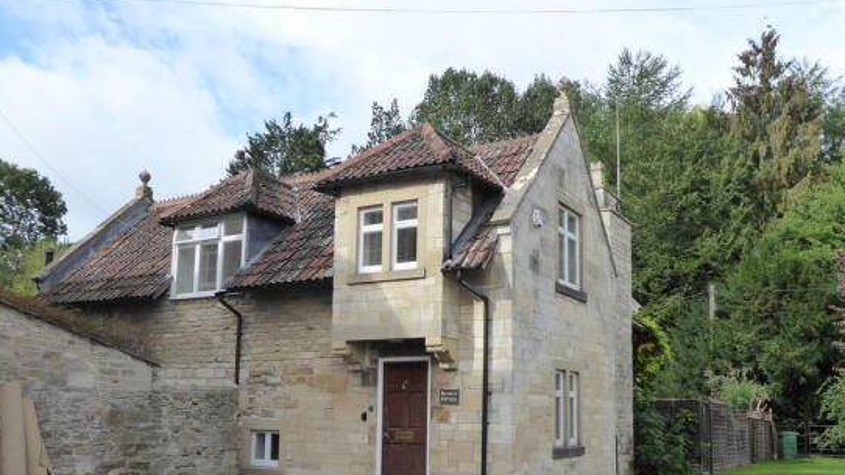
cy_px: 320
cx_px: 450
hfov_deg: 58.0
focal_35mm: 34
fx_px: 762
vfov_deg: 34.3
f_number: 3.5
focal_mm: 5
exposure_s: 1/500
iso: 160
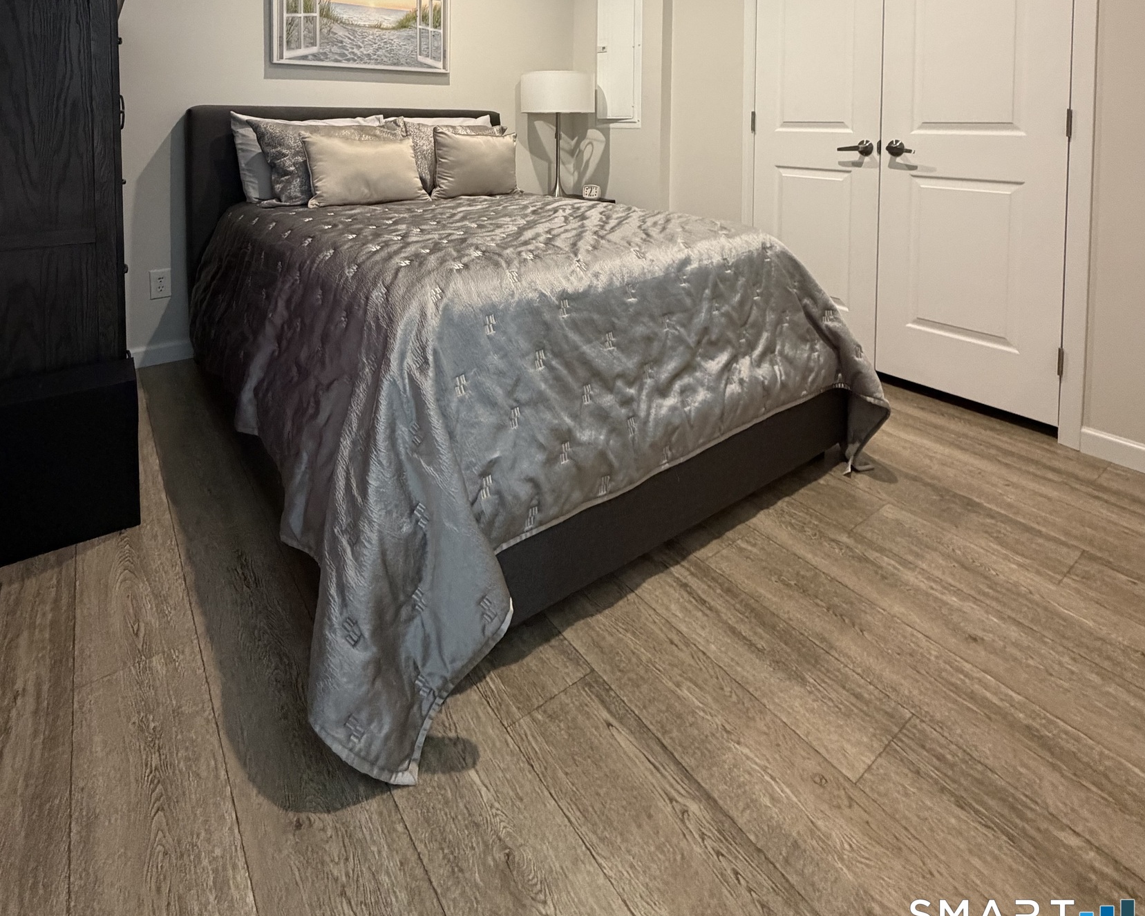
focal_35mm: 19
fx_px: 644
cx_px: 553
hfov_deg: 83.2
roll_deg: -0.5
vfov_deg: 63.0
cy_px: 149
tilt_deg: -2.6
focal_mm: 2.22
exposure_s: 1/60
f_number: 2.2
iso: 400
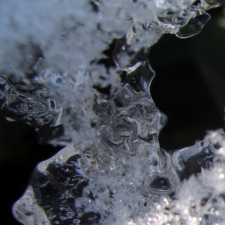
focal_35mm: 94
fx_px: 691
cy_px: 206
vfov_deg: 18.2
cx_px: 329
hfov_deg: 16.9
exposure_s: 1/250
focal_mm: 5.8
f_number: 4.3
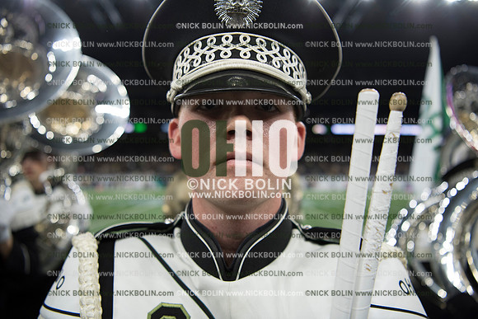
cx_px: 239
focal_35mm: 30
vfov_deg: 43.6
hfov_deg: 61.9
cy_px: 160
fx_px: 398
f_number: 2.8
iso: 1250
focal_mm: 30
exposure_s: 1/1250
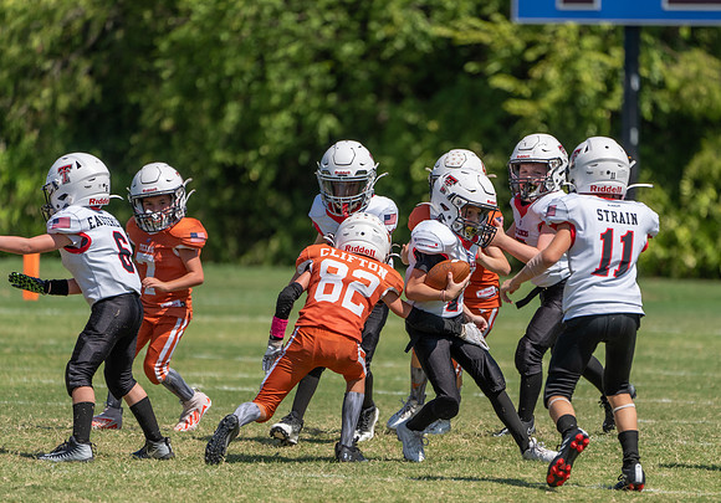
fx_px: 9642
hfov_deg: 4.3
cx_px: 434
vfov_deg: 3.0
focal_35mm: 474
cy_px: 289
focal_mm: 400
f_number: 5.6
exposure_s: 1/1000
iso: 160
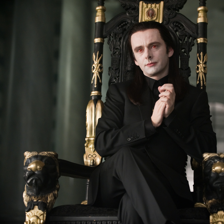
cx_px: 142
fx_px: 922
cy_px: 112
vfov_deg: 13.8
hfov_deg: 13.8
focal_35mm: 126
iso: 1000
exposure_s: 1/125
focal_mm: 98
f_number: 2.8
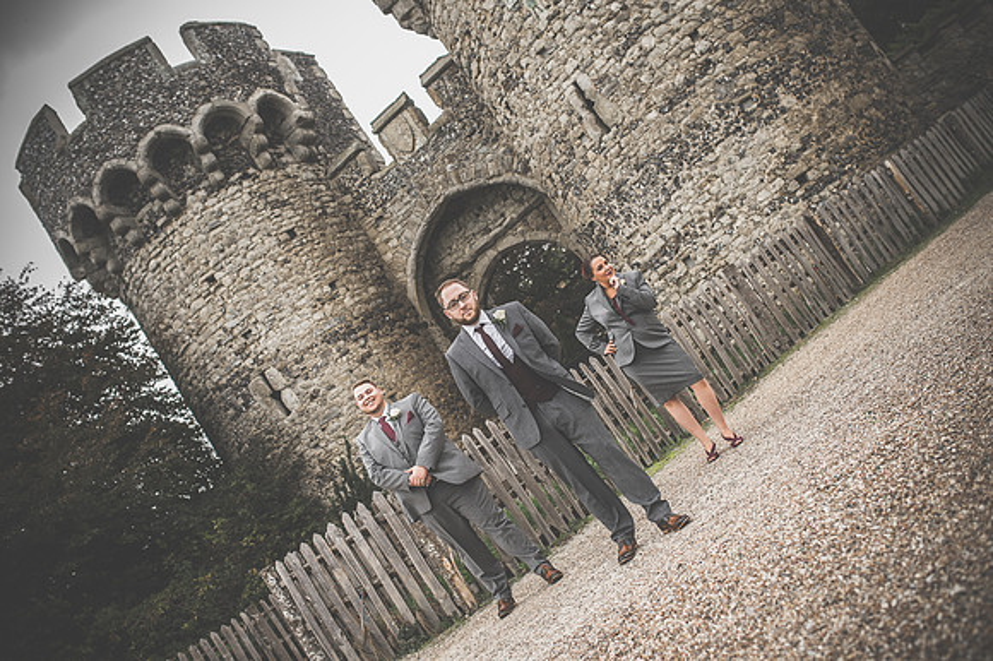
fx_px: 965
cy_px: 330
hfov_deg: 54.5
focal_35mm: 35
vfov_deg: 37.8
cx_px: 496
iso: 100
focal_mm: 35
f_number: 3.2
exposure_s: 1/250
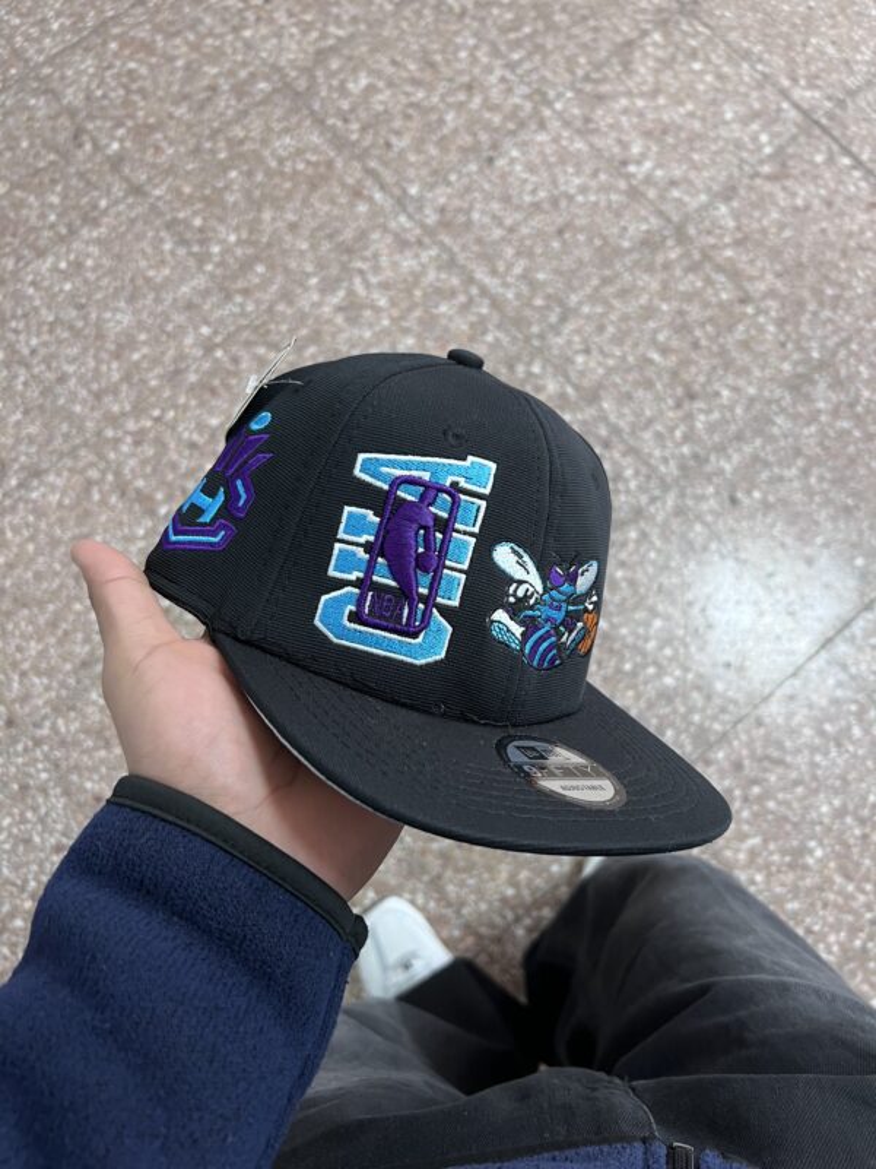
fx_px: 877
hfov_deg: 53.1
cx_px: 438
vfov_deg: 67.3
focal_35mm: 26
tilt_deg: -75.5
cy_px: 584
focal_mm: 5.7
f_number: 1.5
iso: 80
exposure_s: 1/50
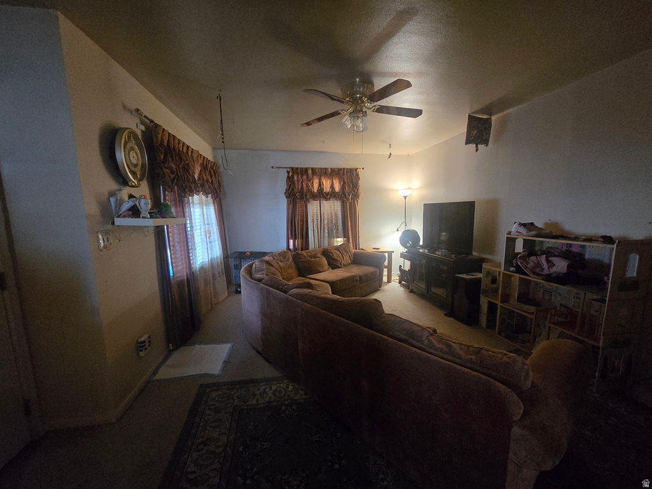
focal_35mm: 13
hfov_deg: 106.2
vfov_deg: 89.9
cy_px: 244
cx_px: 326
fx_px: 245
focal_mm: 2.2
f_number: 2.2
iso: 1250
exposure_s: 1/60
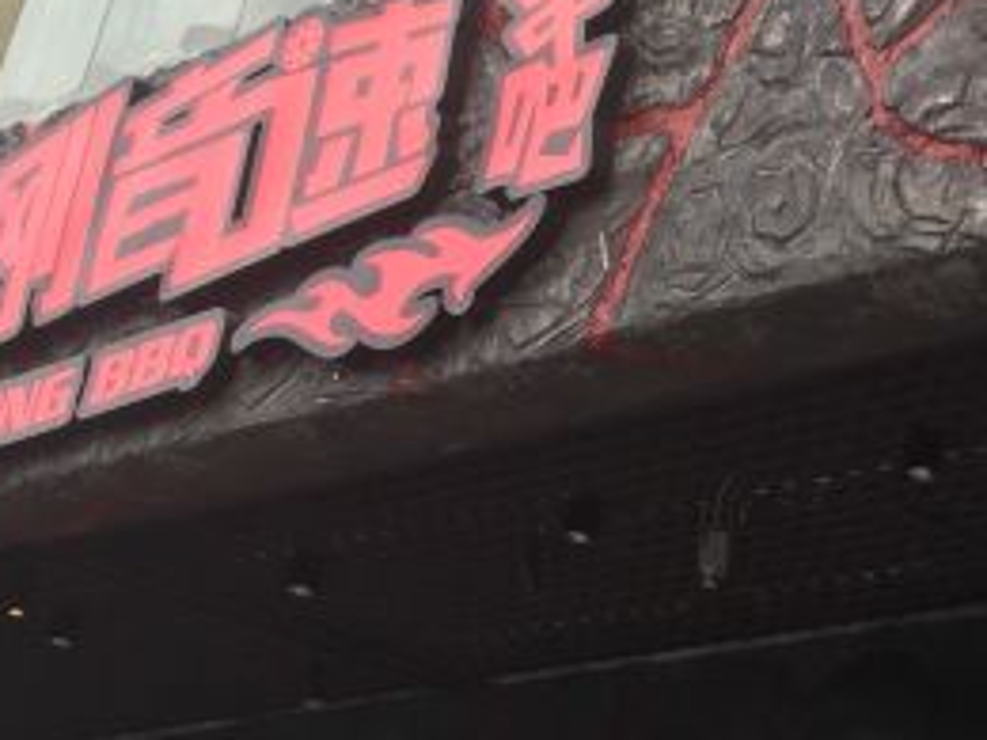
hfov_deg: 23.7
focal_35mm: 78
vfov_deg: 18.2
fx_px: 2224
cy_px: -82
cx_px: 1048
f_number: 2.2
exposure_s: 1/100
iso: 40
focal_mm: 4.15
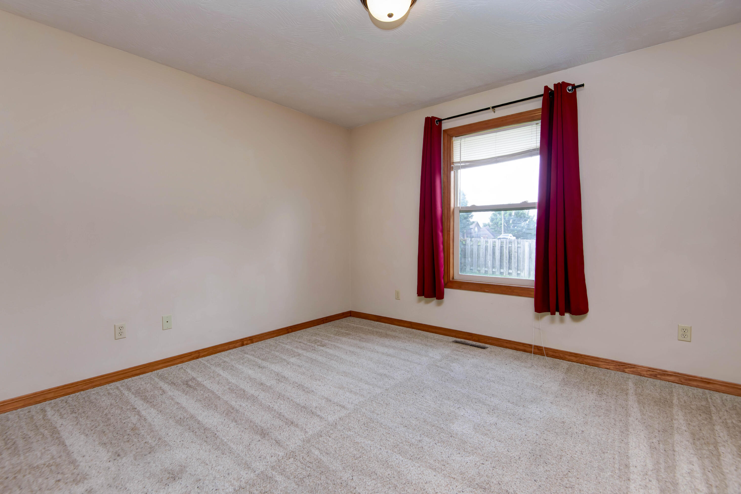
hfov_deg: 96.7
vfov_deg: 73.8
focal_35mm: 16
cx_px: 370
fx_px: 329
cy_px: 247
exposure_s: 1/90
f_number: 6.7
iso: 280
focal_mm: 16
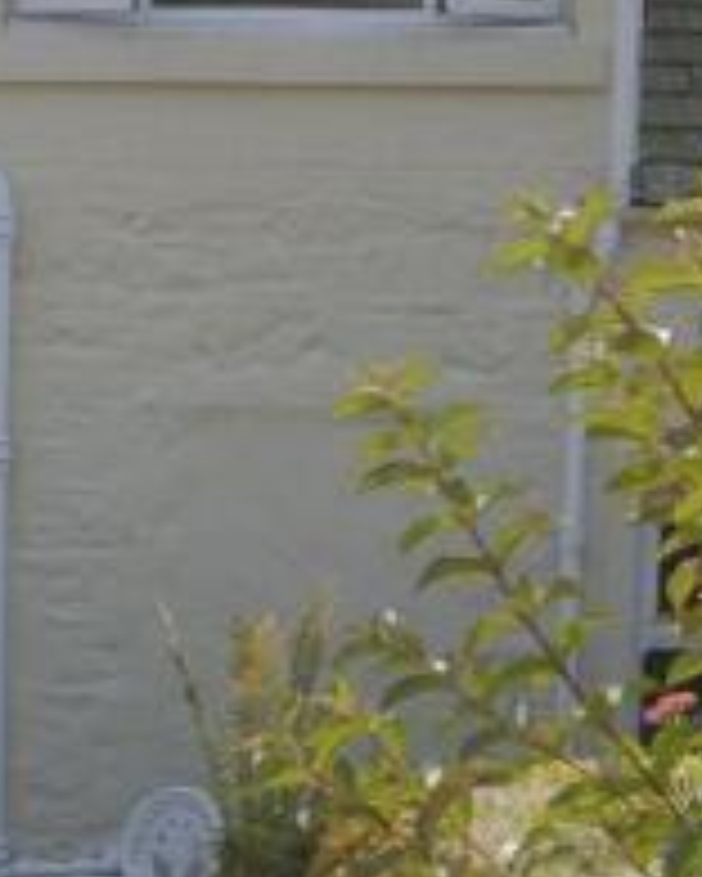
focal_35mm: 100
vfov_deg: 19.2
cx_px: -63
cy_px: 576
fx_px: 2586
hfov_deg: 15.1
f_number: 9.5
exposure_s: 1/180
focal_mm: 21
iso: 200
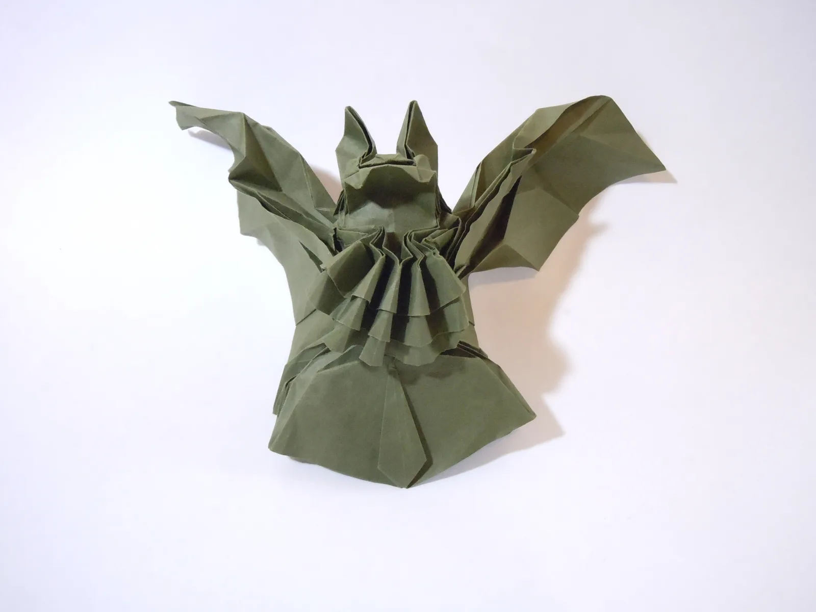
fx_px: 778
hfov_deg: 55.4
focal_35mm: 33
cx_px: 408
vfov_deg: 42.9
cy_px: 306
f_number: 4
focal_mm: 5.9
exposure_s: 1/13
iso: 800
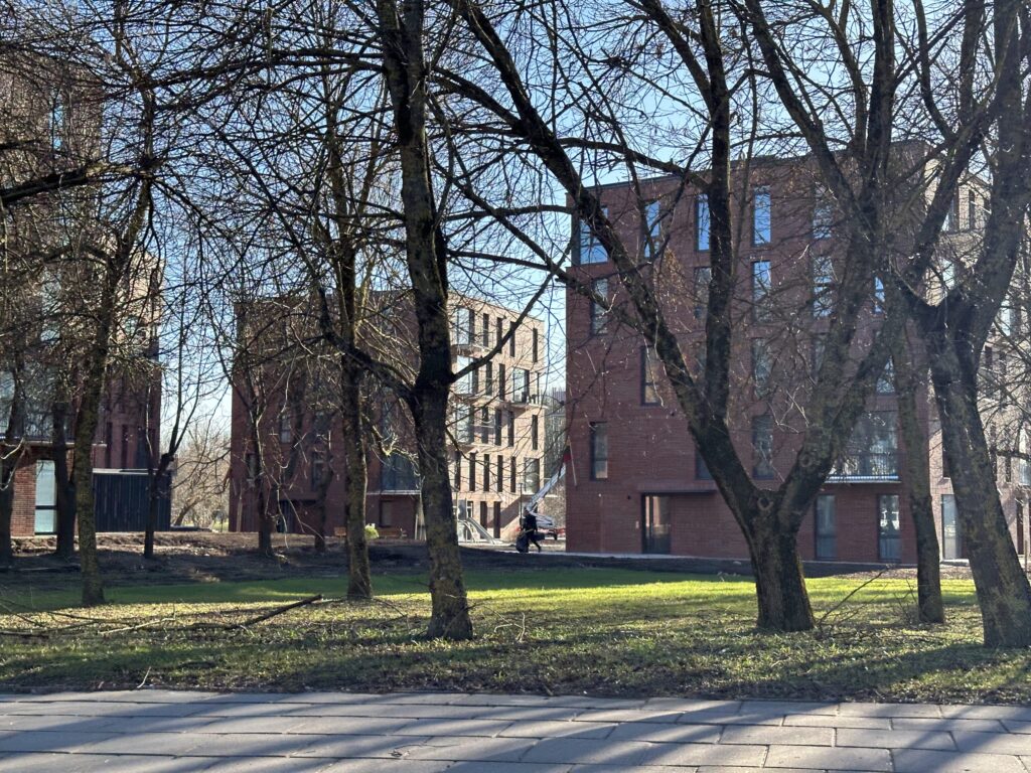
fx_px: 1430
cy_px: 386
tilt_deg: +6.7
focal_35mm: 48
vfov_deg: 30.3
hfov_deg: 39.7
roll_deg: -0.3
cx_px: 516
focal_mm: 6.86
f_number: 1.78
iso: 64
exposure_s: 1/1133
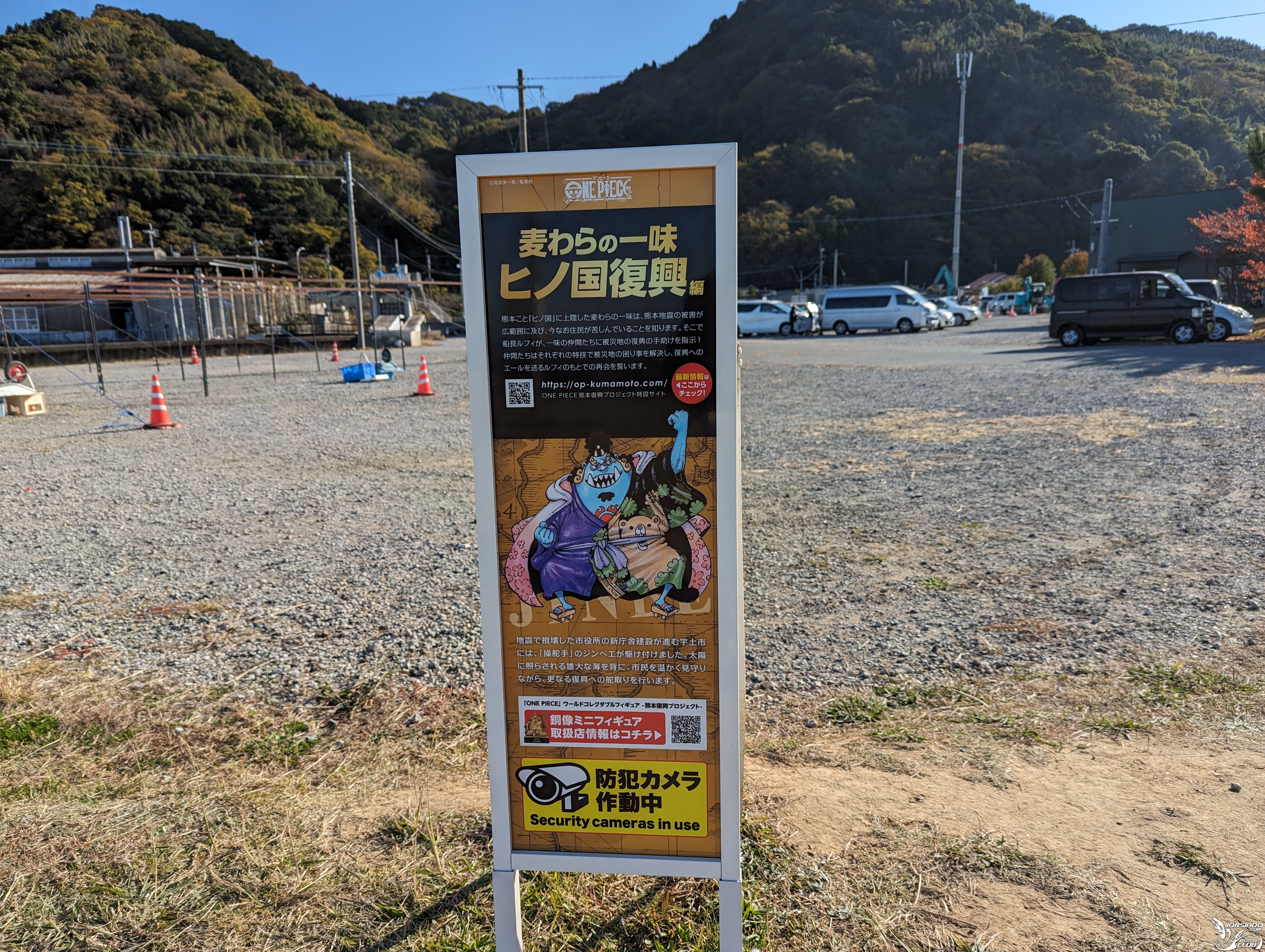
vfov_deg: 56.9
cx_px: 632
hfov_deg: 71.5
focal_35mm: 24
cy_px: 476
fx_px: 878
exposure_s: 1/1984
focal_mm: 6.81
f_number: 1.85
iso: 44
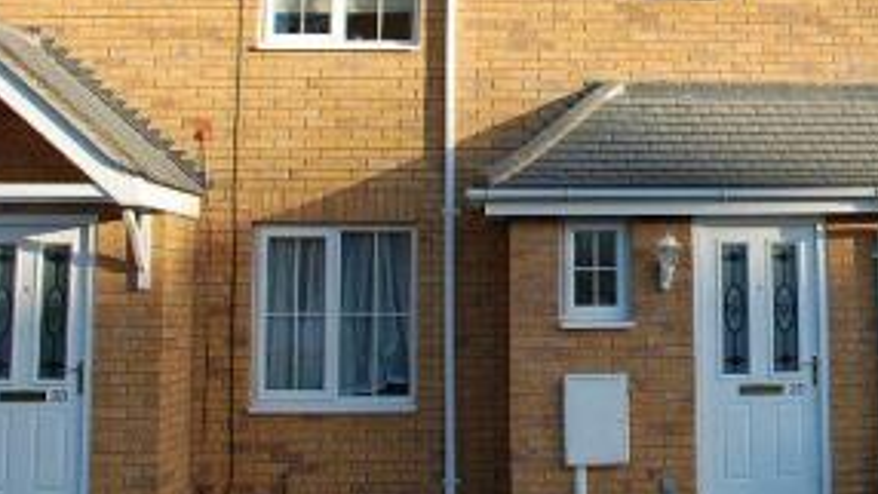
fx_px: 1094
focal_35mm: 47
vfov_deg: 25.3
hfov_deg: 42.4
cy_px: 155
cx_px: 660
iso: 200
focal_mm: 18
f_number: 7.1
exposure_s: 1/200
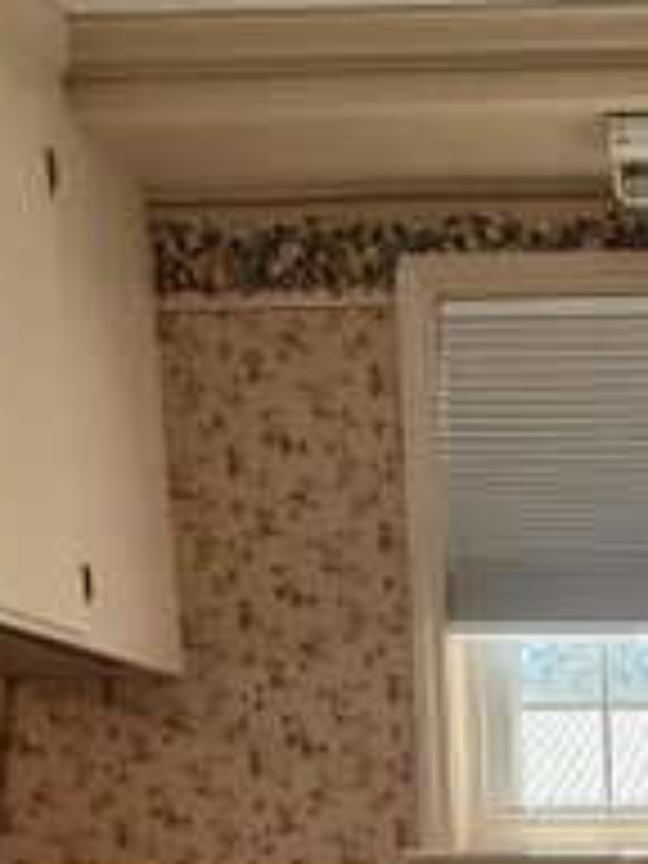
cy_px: 968
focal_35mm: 35
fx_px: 874
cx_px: 756
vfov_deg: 41.2
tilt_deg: -5.6
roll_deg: +0.0
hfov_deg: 33.8
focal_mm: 2.22
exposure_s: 1/120
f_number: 2.2
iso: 125
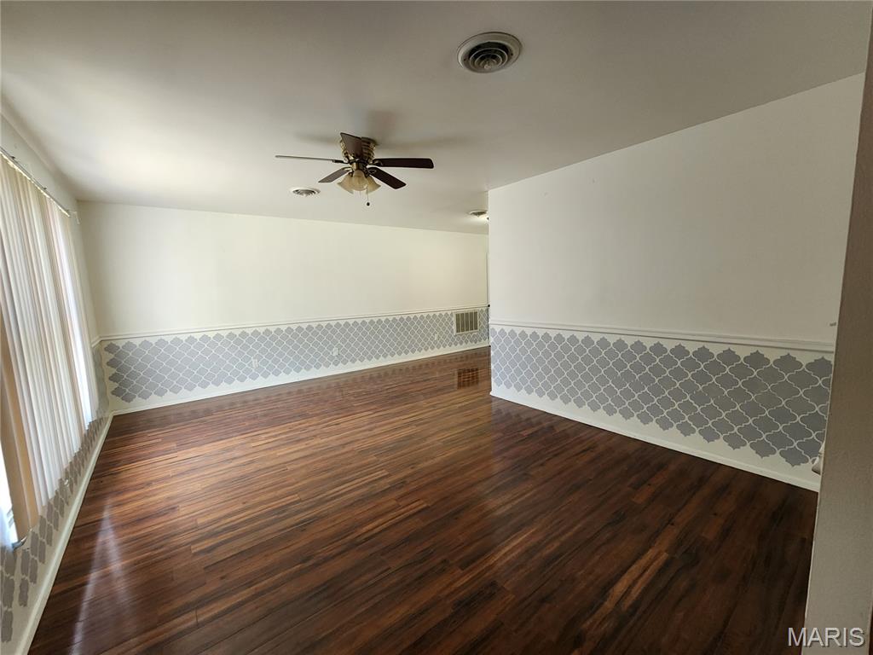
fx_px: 328
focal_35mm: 13
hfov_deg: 106.2
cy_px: 328
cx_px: 436
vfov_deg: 89.9
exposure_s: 1/60
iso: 250
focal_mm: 2.2
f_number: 2.2
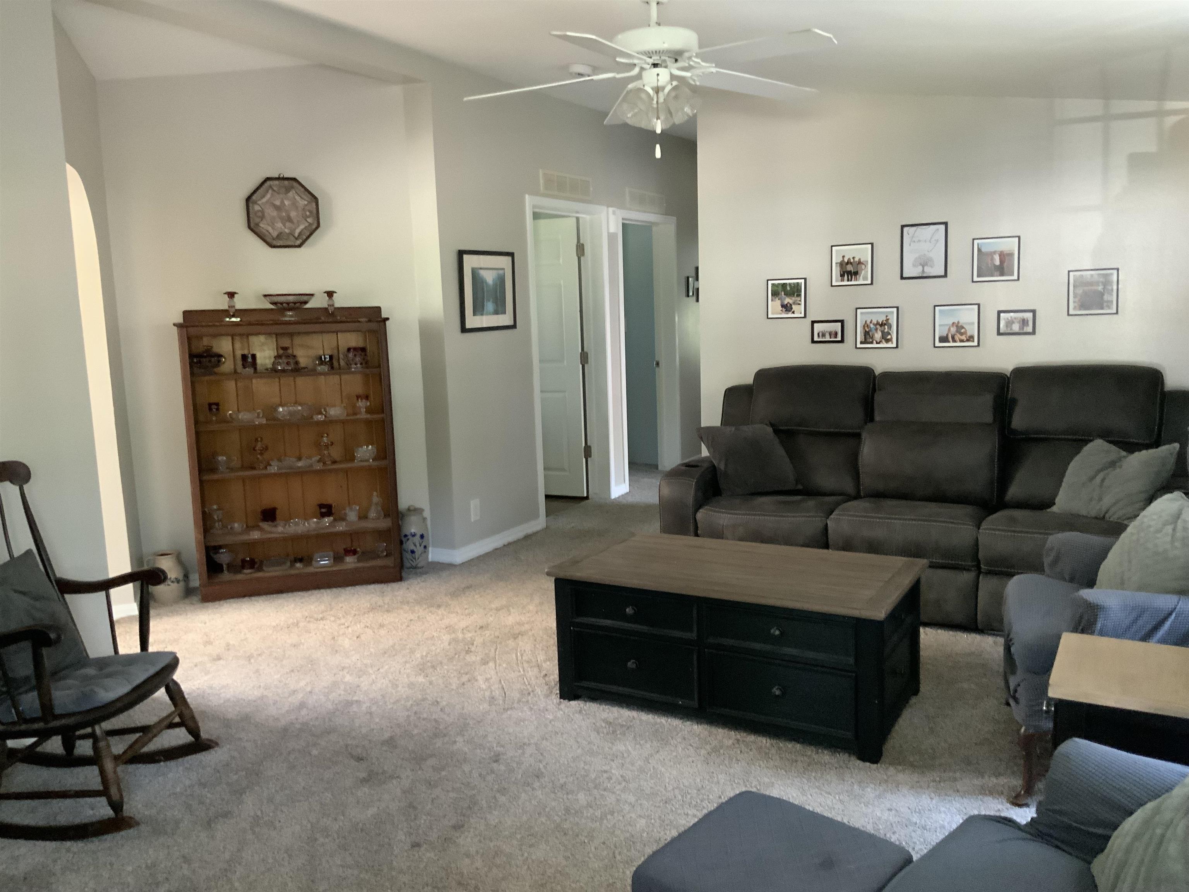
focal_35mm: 29
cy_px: 446
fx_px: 996
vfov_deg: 48.2
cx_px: 594
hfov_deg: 61.7
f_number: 1.8
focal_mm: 3
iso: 320
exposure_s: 1/40
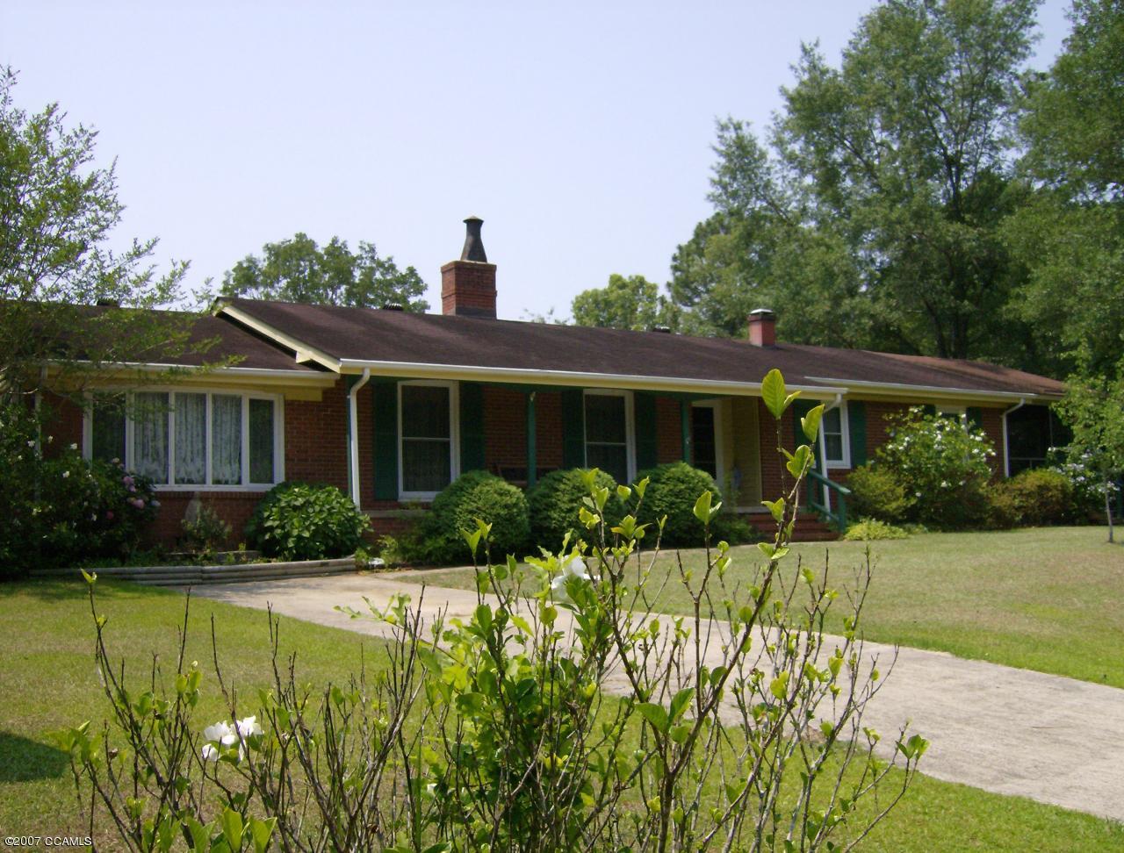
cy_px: 426
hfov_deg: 51.2
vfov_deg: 39.9
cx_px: 562
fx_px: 1174
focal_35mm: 36
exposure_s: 1/735
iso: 100
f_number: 4.7
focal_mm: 6
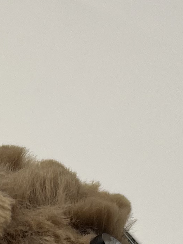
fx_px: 1064
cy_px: 533
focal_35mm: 151
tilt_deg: -21.7
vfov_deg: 11.4
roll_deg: -0.8
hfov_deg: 9.8
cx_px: 72
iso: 50
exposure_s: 1/1019
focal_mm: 5.7
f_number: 1.5
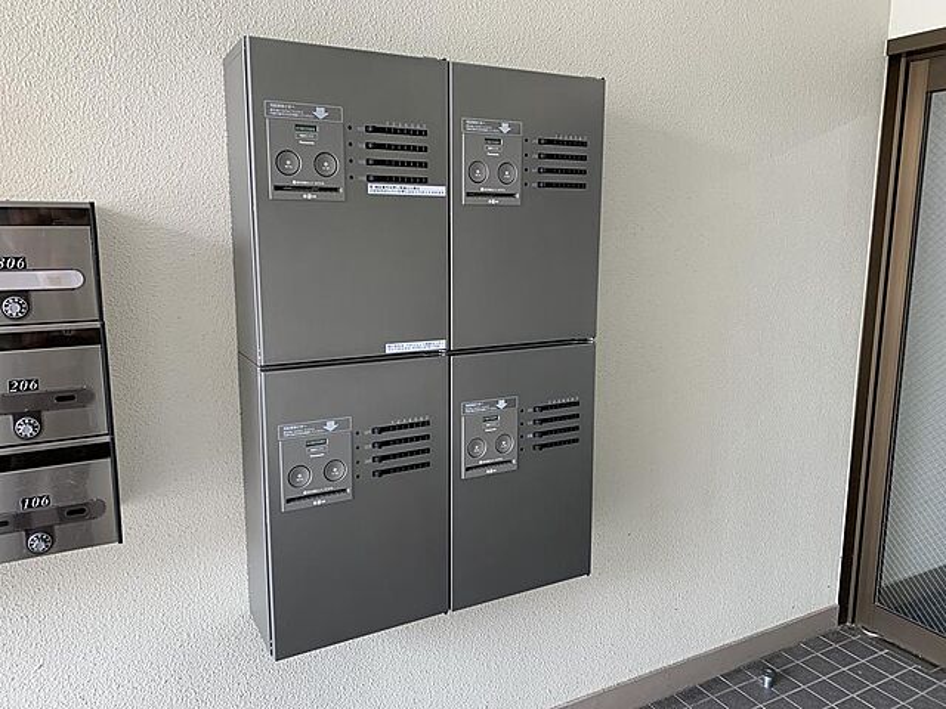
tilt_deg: -9.1
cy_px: 354
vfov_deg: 53.1
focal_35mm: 26
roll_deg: -0.7
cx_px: 473
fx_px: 711
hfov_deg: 67.3
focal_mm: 4.25
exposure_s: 1/121
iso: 80
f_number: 1.8
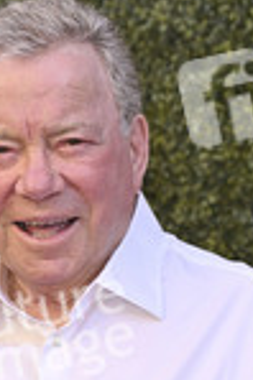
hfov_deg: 7.5
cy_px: 469
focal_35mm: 182
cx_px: 77
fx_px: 1923
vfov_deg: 11.1
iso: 640
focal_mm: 68
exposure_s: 1/250
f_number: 6.3
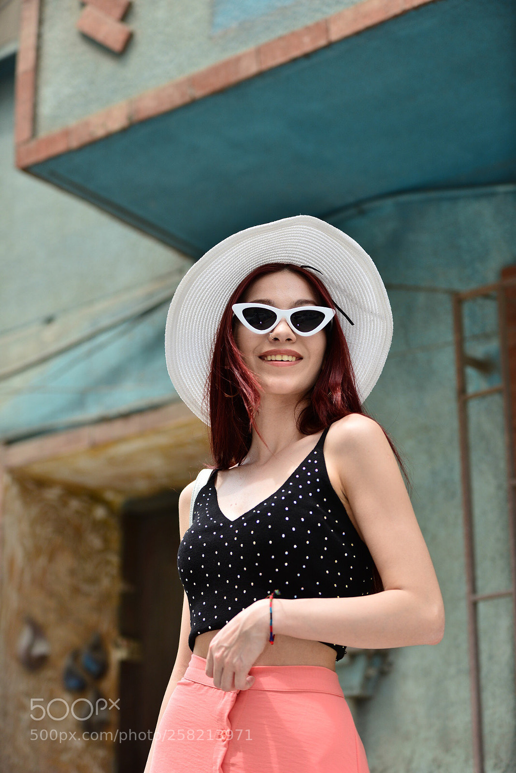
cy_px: 386
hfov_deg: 15.9
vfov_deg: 23.6
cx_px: 258
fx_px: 1847
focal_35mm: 86
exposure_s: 1/500
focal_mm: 86
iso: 100
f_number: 2.8
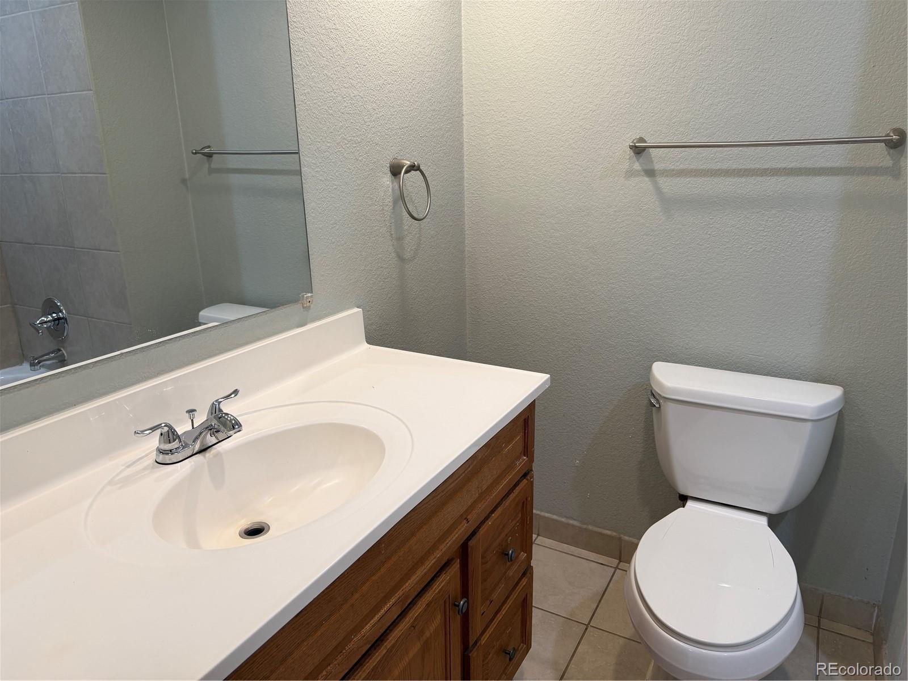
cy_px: 340
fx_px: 630
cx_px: 454
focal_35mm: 24
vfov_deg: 56.8
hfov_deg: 71.6
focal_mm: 6.76
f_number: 1.78
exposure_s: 1/120
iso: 100
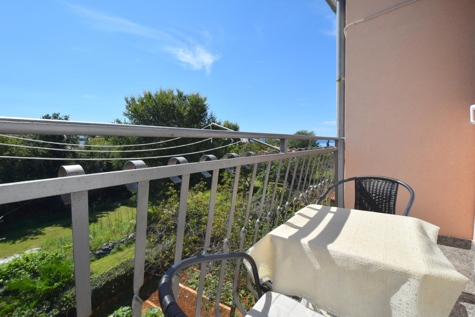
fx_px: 198
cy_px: 158
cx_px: 238
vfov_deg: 77.3
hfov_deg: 100.4
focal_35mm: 15
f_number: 10
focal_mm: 10
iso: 200
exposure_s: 1/400
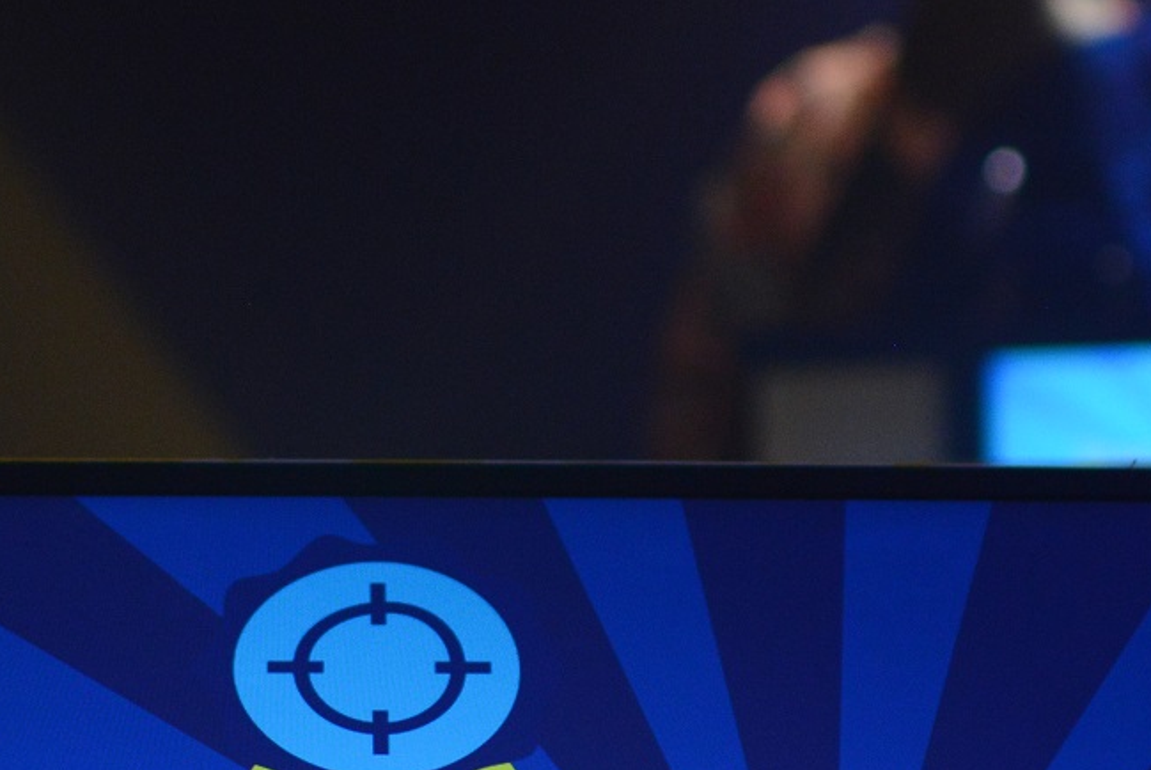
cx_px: 325
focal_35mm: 119
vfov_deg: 11.5
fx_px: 3808
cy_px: 452
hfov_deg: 17.1
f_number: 1.4
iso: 1600
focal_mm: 35
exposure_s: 1/1000
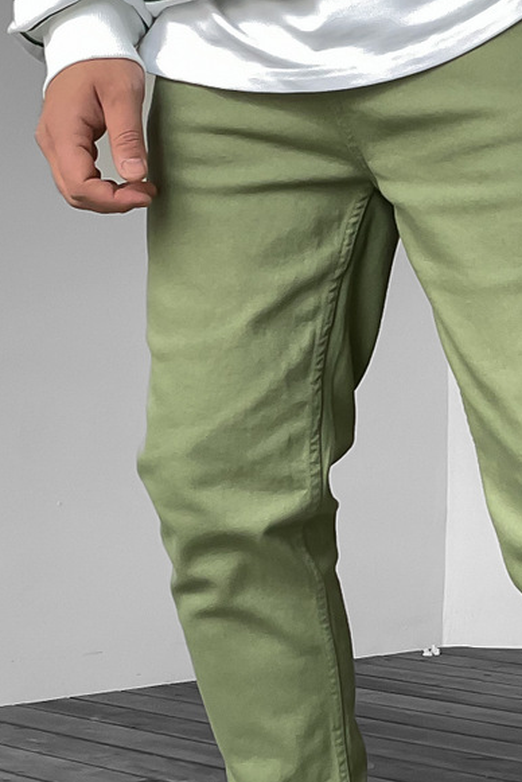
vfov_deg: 24.4
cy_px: 436
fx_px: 1803
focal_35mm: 83
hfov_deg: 16.2
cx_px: 486
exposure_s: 1/70
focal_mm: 3
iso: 64
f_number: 1.8
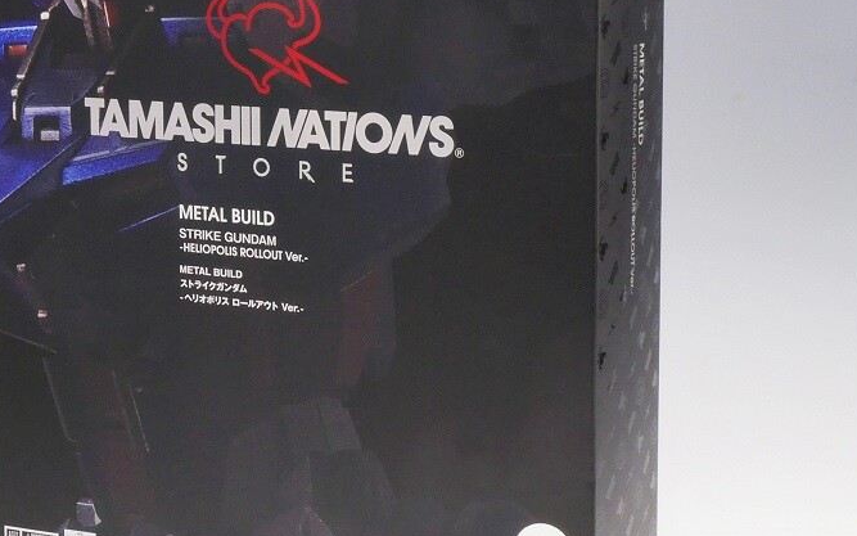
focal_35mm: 84
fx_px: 1962
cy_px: 173
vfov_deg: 15.5
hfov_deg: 24.6
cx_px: 310
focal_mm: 22
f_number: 18
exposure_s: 1
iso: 800
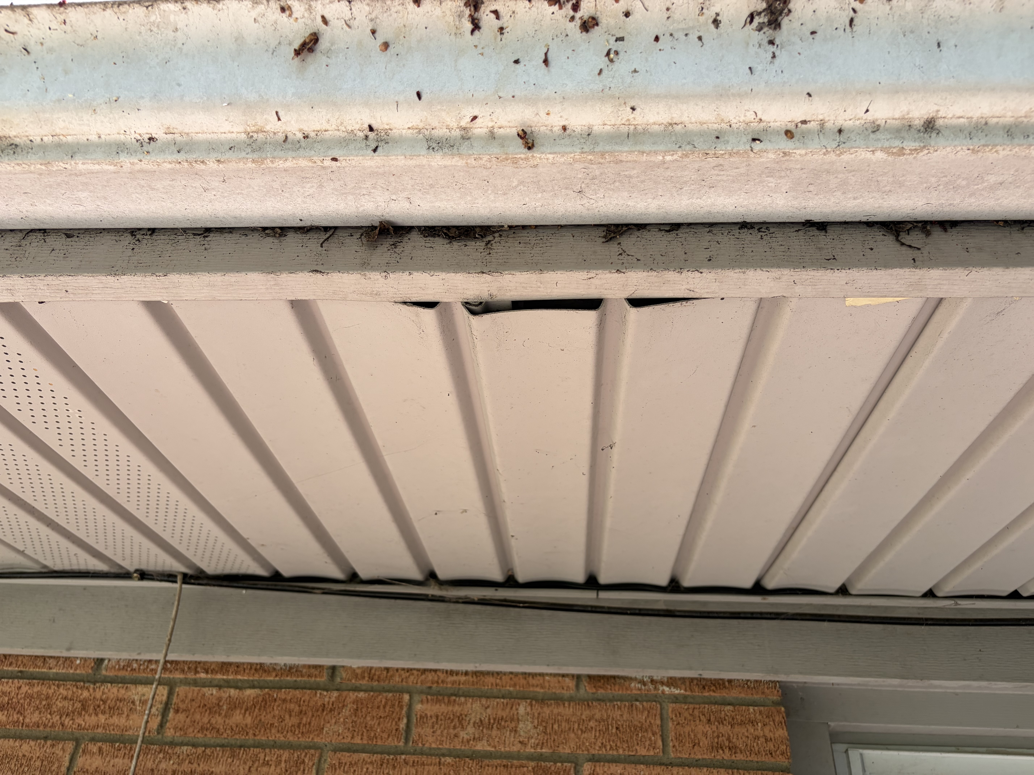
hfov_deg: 67.3
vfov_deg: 53.1
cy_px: 388
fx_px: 777
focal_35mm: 26
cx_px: 517
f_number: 1.6
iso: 50
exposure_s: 1/478
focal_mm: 5.96
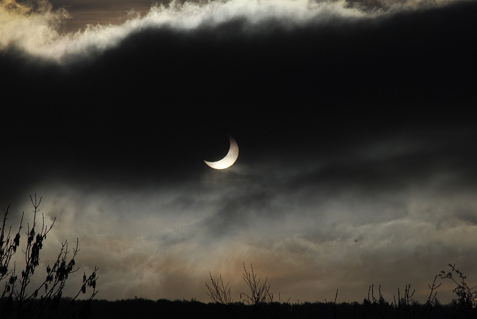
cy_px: 160
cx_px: 238
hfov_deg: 6.9
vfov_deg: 4.6
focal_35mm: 300
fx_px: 3979
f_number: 22
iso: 200
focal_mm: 200
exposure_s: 1/1000
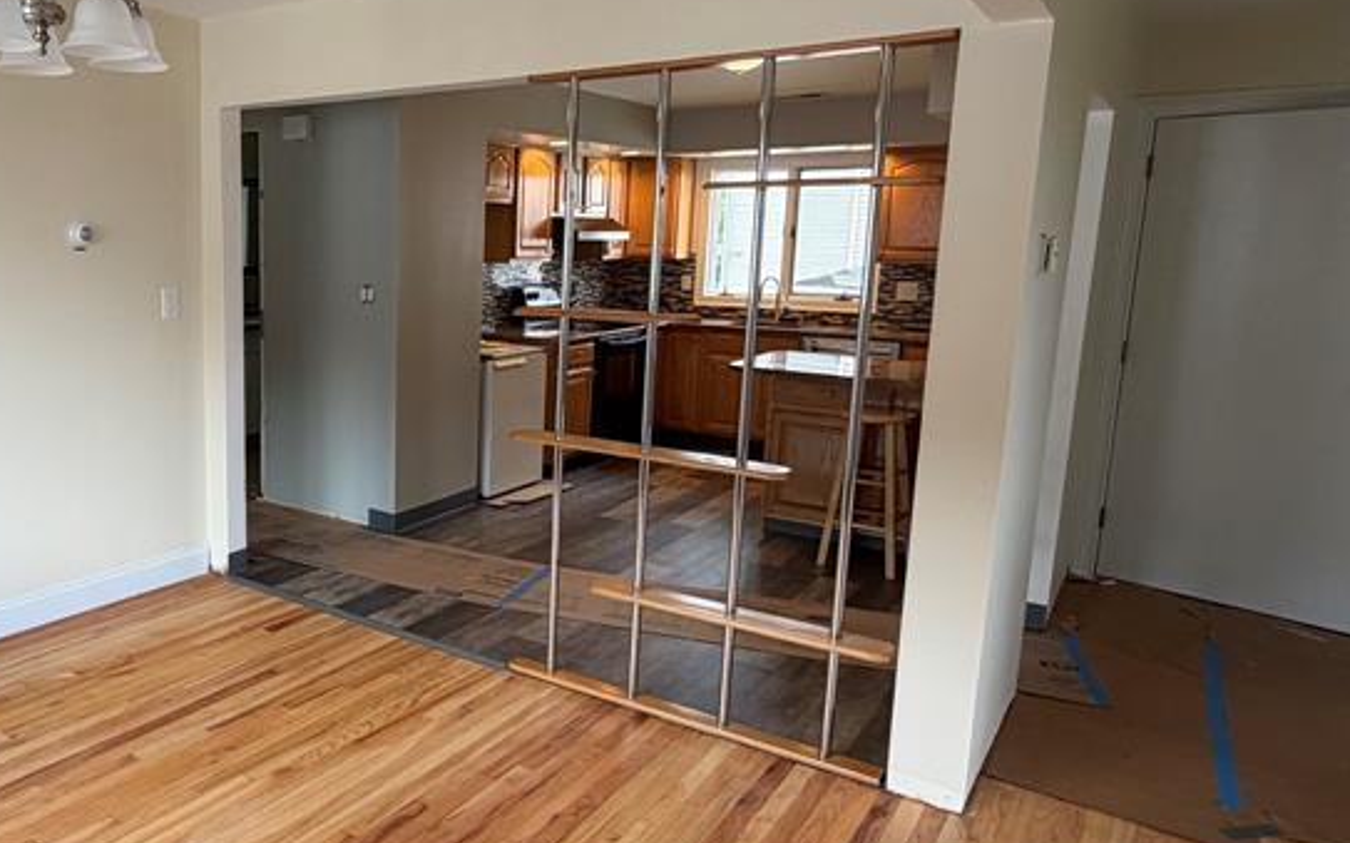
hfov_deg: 63.2
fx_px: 1030
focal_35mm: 28
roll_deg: -0.5
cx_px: 363
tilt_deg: -10.5
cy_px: 400
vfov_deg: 44.5
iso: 160
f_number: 2.2
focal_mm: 2.22
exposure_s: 1/121
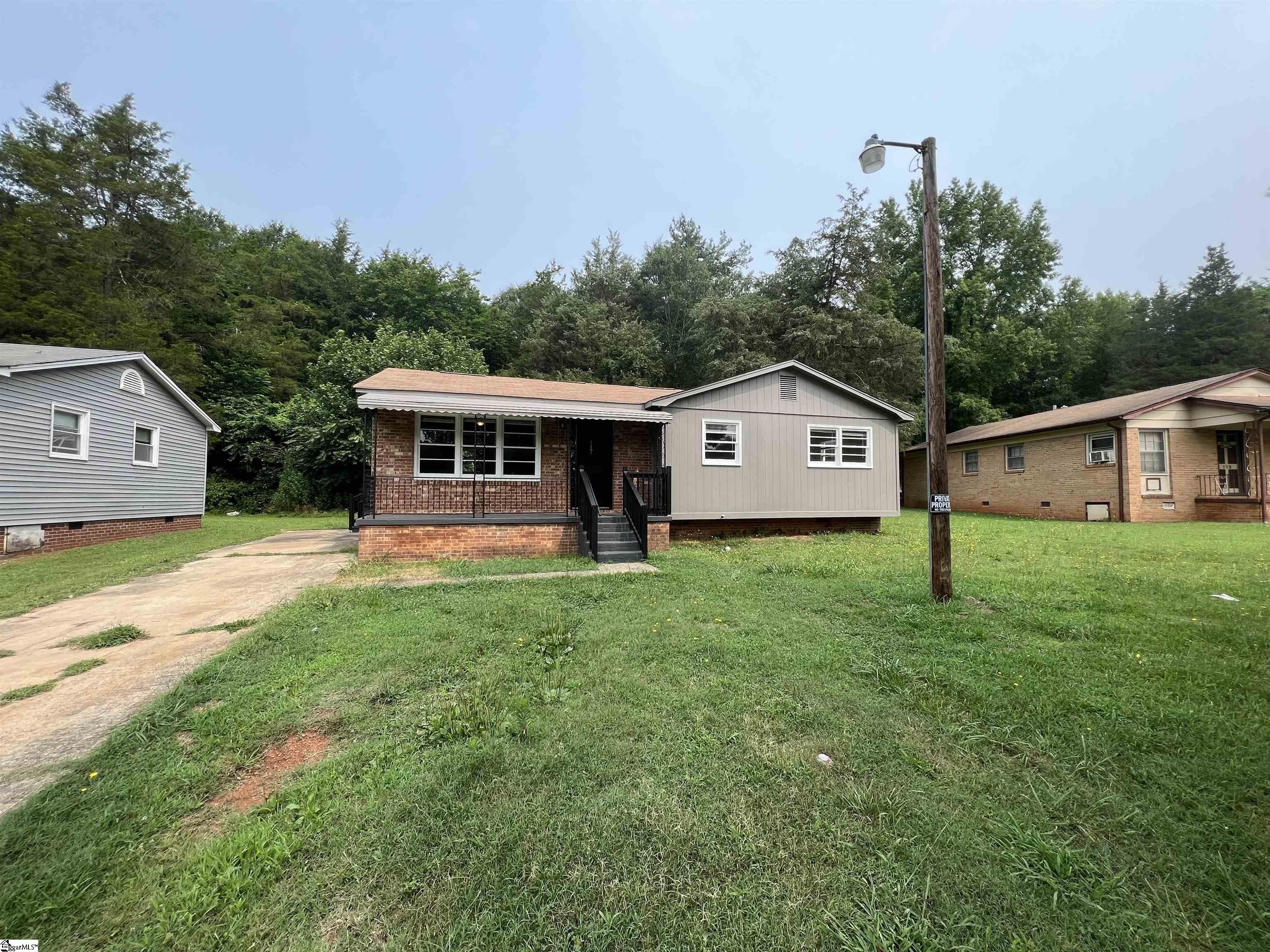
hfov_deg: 106.2
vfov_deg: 89.9
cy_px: 476
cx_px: 635
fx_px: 477
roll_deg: -0.1
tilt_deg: +1.6
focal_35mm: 13
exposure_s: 1/457
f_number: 1.8
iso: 32
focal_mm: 1.57
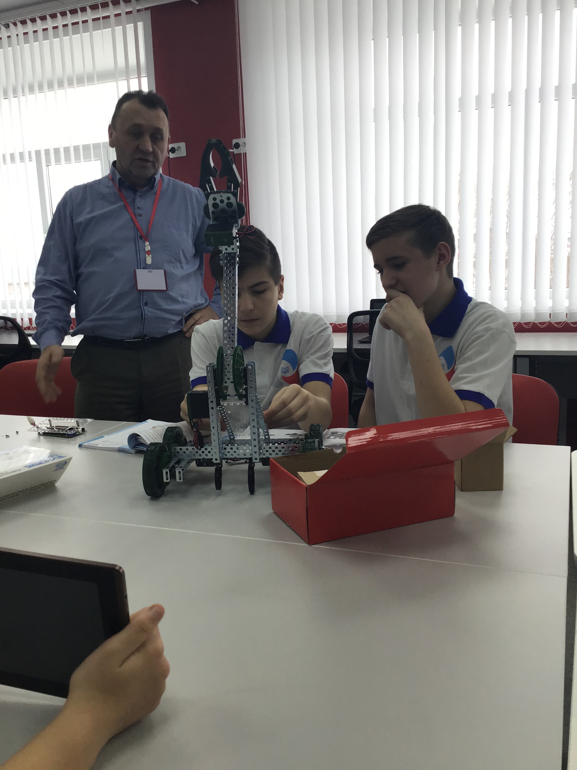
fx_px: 689
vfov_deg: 58.4
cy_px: 385
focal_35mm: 31
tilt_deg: -9.5
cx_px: 288
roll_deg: +3.0
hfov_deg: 45.4
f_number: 2.4
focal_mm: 3.3
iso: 32
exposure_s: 1/100
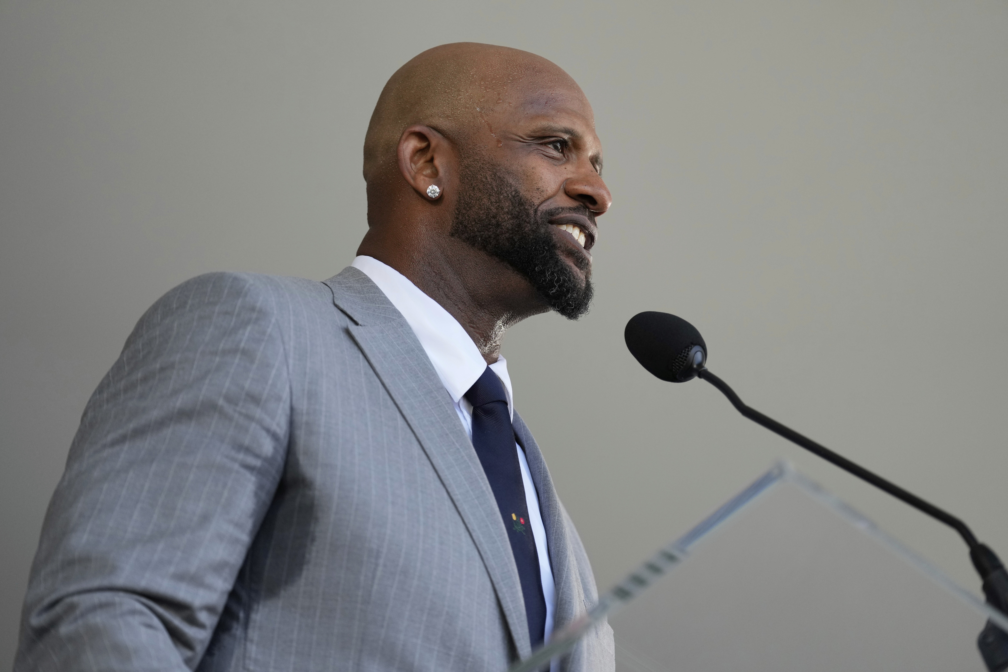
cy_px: 336
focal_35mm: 171
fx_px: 4788
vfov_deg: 8.0
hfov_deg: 12.0
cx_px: 504
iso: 800
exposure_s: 1/3000
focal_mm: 171
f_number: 2.8
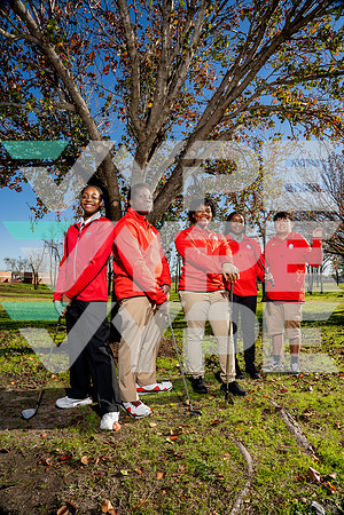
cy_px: 258
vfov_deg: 84.0
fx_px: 287
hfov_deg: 61.9
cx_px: 172
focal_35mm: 20
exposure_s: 1/250
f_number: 8
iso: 100
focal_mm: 20
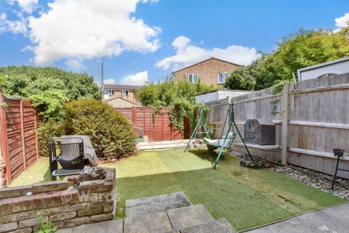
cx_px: 174
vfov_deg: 77.4
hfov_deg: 100.4
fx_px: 145
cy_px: 116
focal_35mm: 15
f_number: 10
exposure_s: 1/400
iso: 500
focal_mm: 10
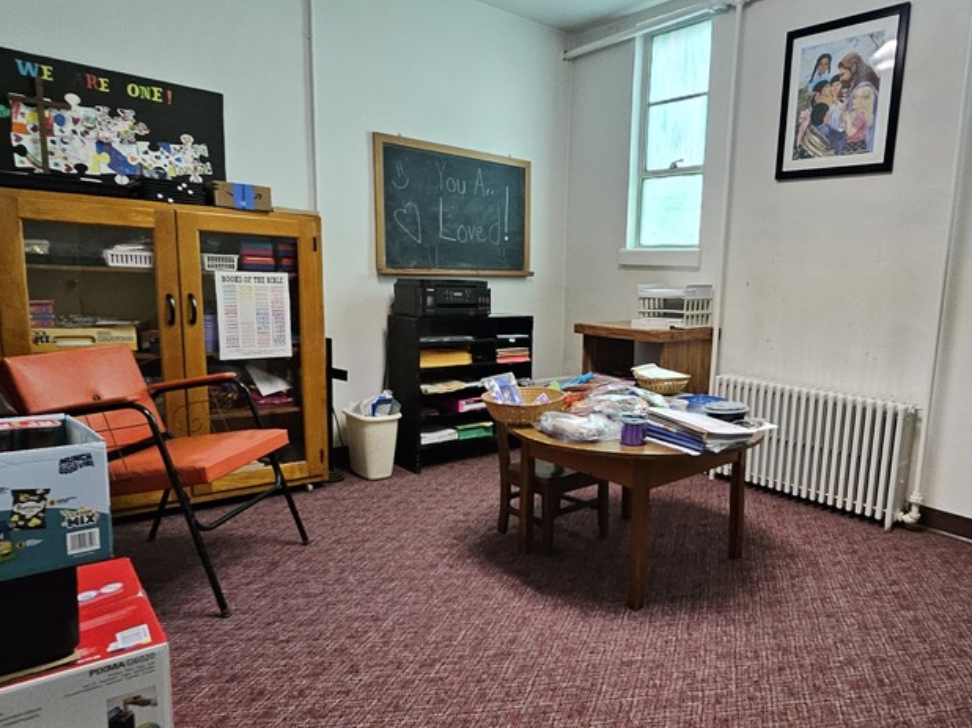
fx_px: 618
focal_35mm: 22
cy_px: 396
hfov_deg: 74.7
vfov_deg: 60.9
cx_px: 625
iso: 320
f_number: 2.2
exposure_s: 1/40
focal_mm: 1.7
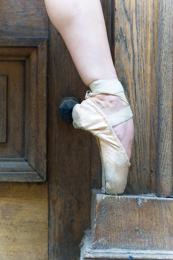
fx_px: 591
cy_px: 130
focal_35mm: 82
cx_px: 86
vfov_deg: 24.8
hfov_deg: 16.7
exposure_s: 1/160
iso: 1600
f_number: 3.2
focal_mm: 55
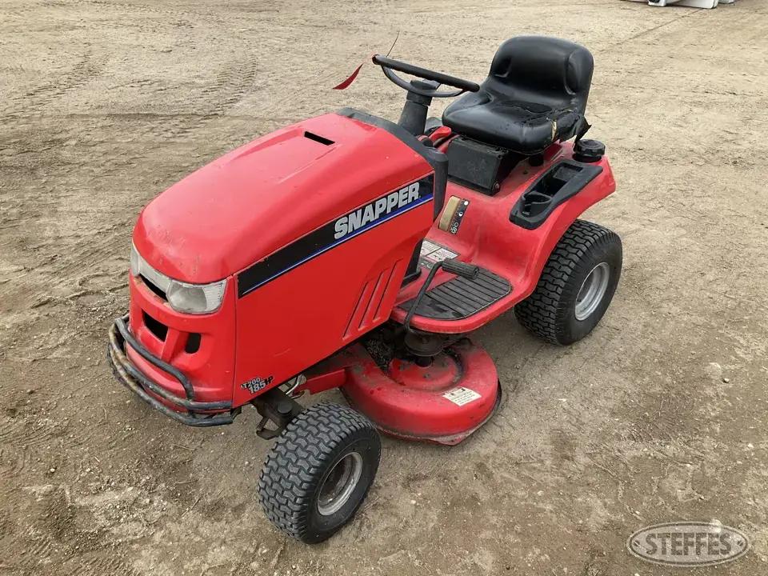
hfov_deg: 61.7
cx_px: 384
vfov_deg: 48.2
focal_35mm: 29
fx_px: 643
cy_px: 288
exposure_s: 1/534
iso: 25
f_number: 1.8
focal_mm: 3
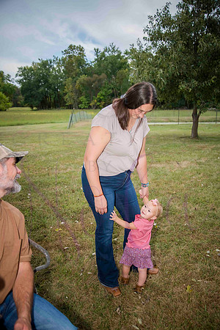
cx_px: 110
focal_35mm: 29
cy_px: 165
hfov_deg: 45.0
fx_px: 266
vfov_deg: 63.7
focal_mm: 29
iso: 400
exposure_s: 1/640
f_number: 3.8
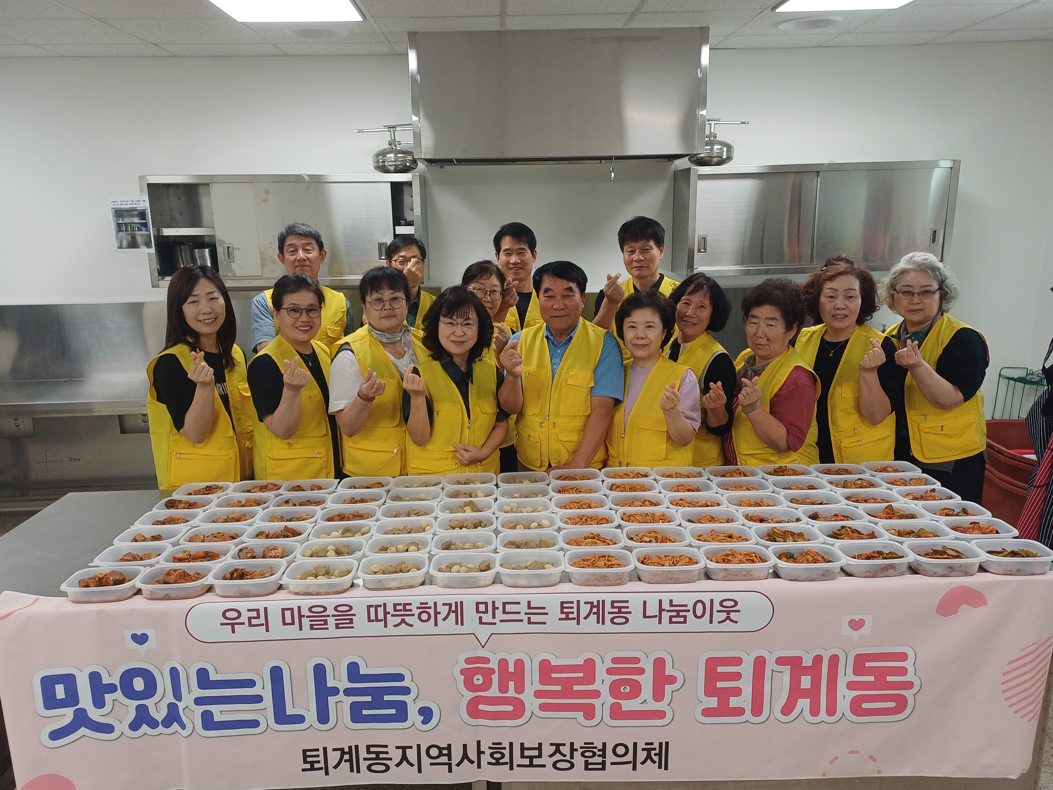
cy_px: 395
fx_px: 791
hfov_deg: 67.3
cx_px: 530
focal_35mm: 26
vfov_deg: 53.1
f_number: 1.8
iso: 125
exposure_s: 1/60
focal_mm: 4.65
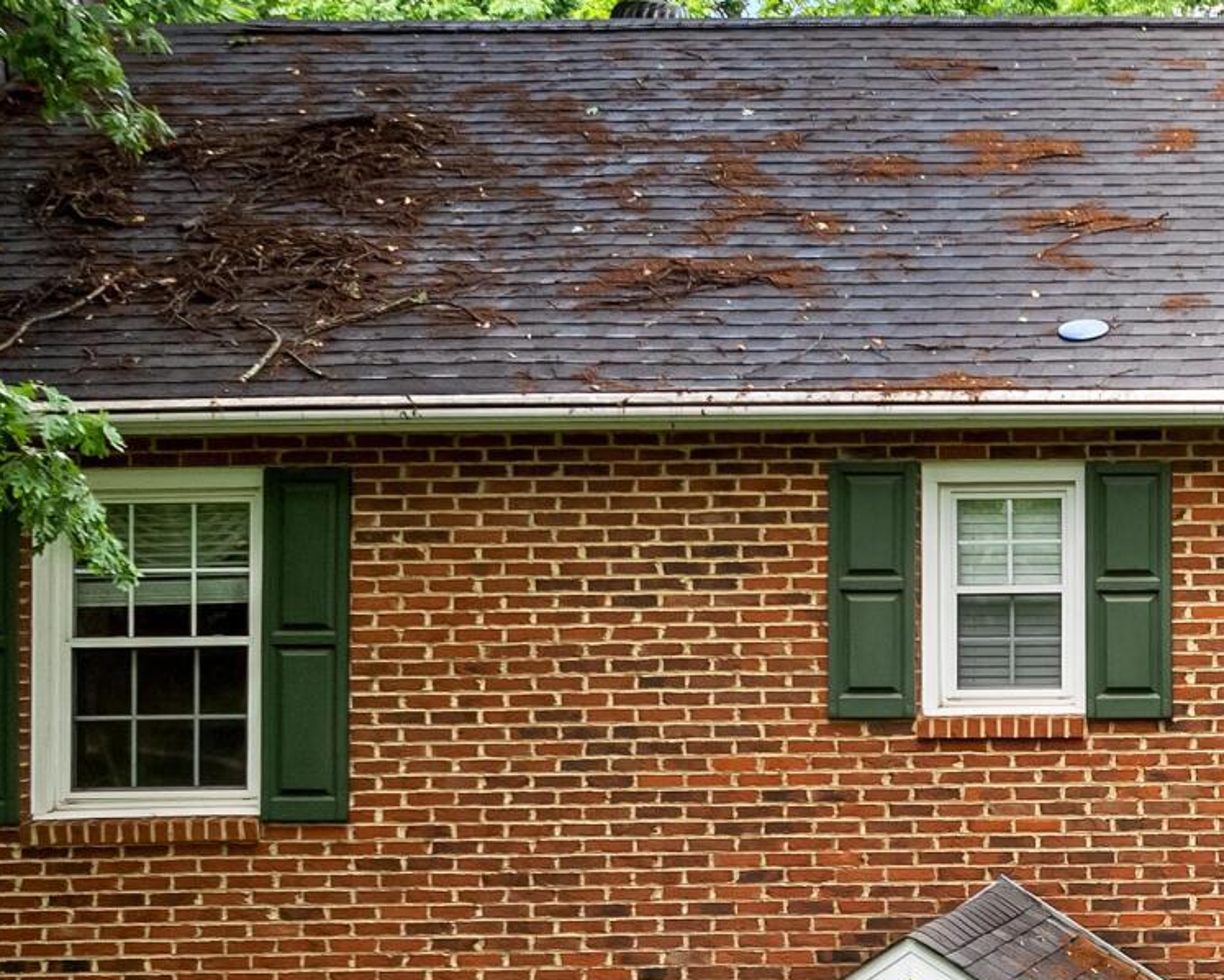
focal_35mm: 94
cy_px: 1421
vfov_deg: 15.3
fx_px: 3406
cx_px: 1717
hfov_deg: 18.5
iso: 160
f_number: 2.8
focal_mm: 12.29
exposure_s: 1/100
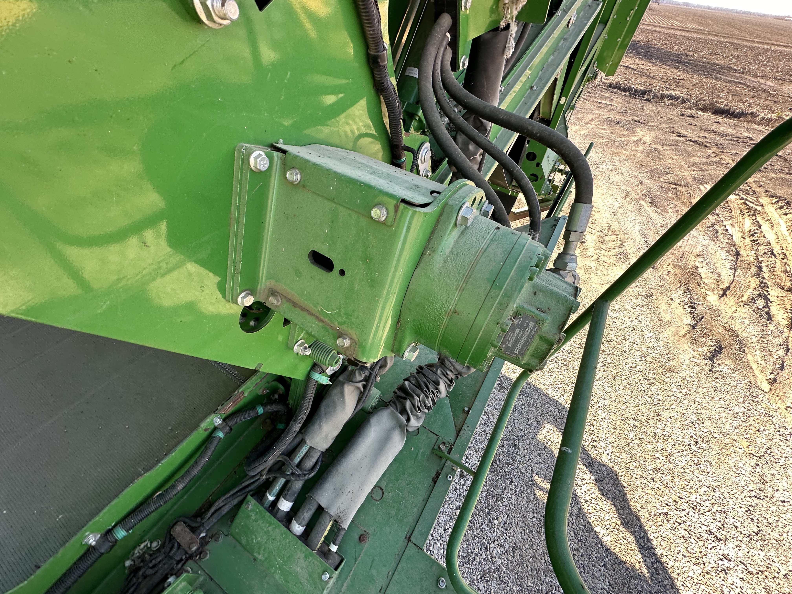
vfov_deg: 85.7
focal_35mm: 14
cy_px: 297
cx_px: 396
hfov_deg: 102.1
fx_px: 320
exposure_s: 1/99
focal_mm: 2.22
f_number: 2.2
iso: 50
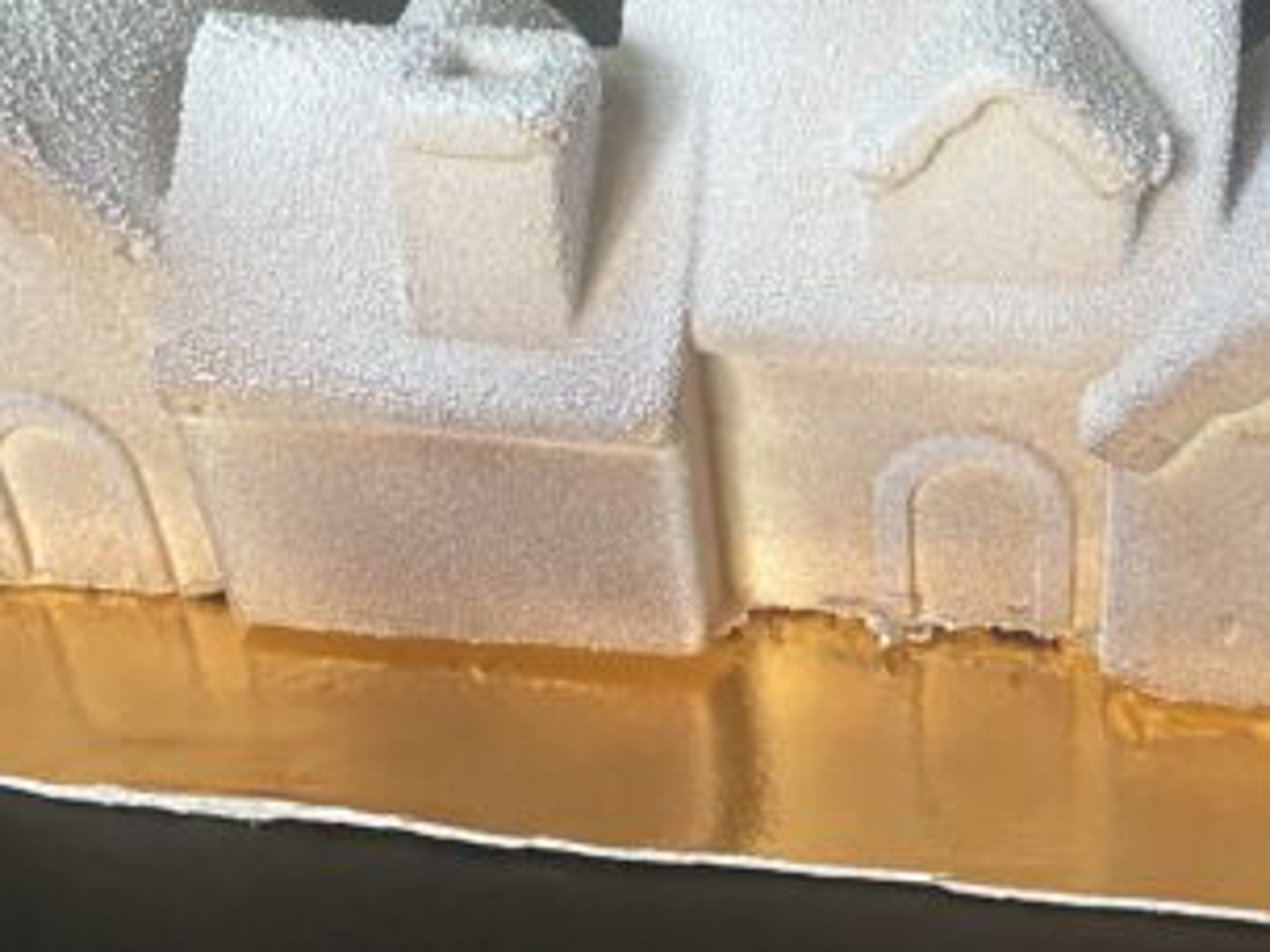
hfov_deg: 33.6
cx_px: 779
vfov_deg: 25.6
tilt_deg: -35.5
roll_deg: +4.7
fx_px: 2091
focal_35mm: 57
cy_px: 380
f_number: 1.8
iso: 500
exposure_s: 1/43
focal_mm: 4.25
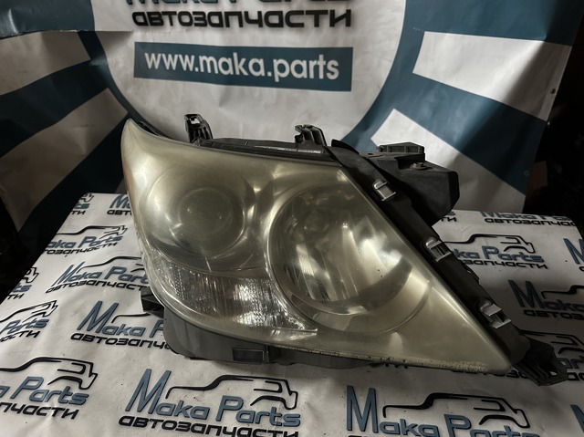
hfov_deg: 71.6
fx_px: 405
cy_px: 218
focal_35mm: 24
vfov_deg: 56.8
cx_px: 292
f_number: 1.78
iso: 1000
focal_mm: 6.86
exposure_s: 1/32
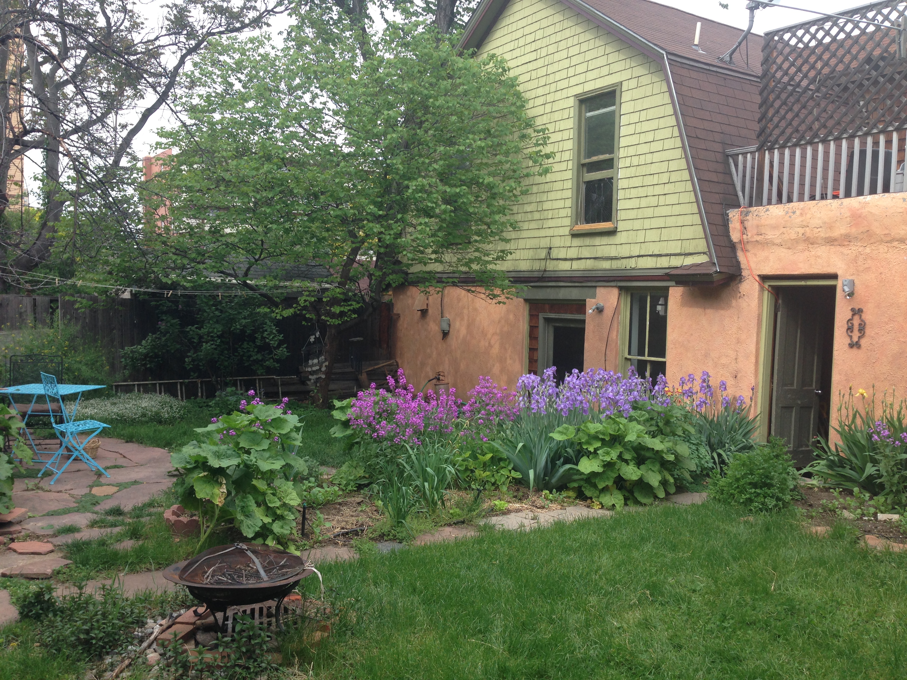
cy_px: 340
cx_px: 454
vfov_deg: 42.9
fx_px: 865
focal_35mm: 33
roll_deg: -1.5
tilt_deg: -3.1
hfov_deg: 55.4
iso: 50
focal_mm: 4.12
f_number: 2.4
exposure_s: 1/352
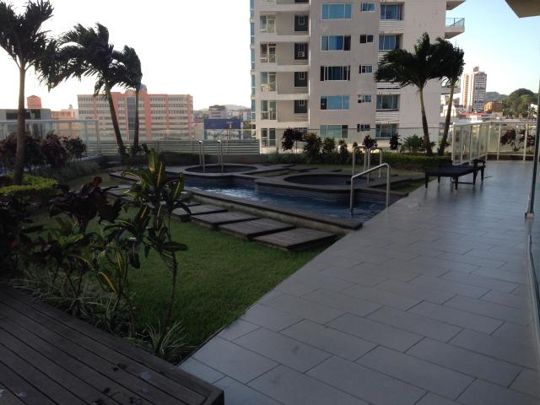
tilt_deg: -8.1
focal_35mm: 33
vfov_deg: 42.9
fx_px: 515
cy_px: 202
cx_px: 270
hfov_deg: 55.4
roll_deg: +0.2
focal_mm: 4.12
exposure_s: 1/452
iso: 50
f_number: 2.4
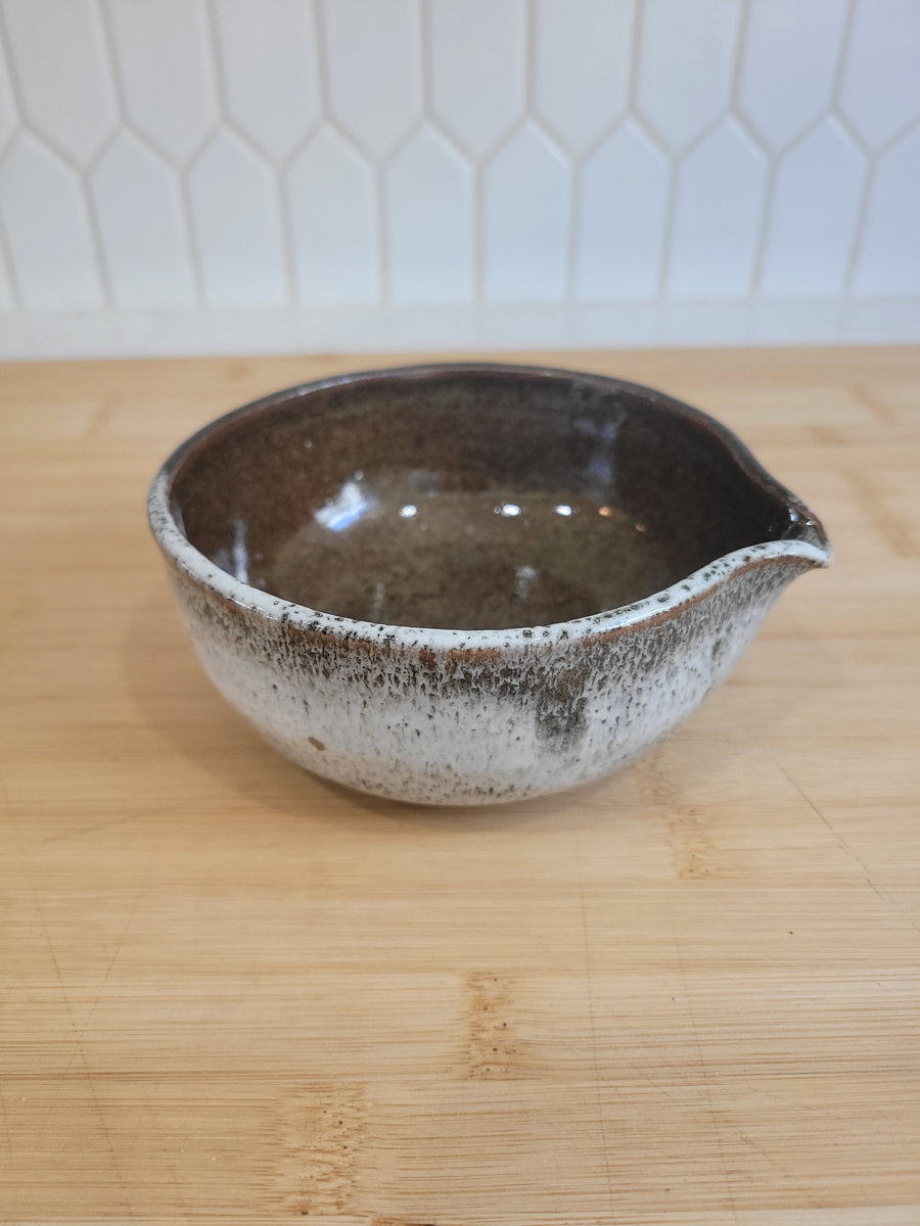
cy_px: 613
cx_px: 460
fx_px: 921
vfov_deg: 67.3
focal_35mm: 26
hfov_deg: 53.1
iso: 160
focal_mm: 5.4
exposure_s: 1/60
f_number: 1.8
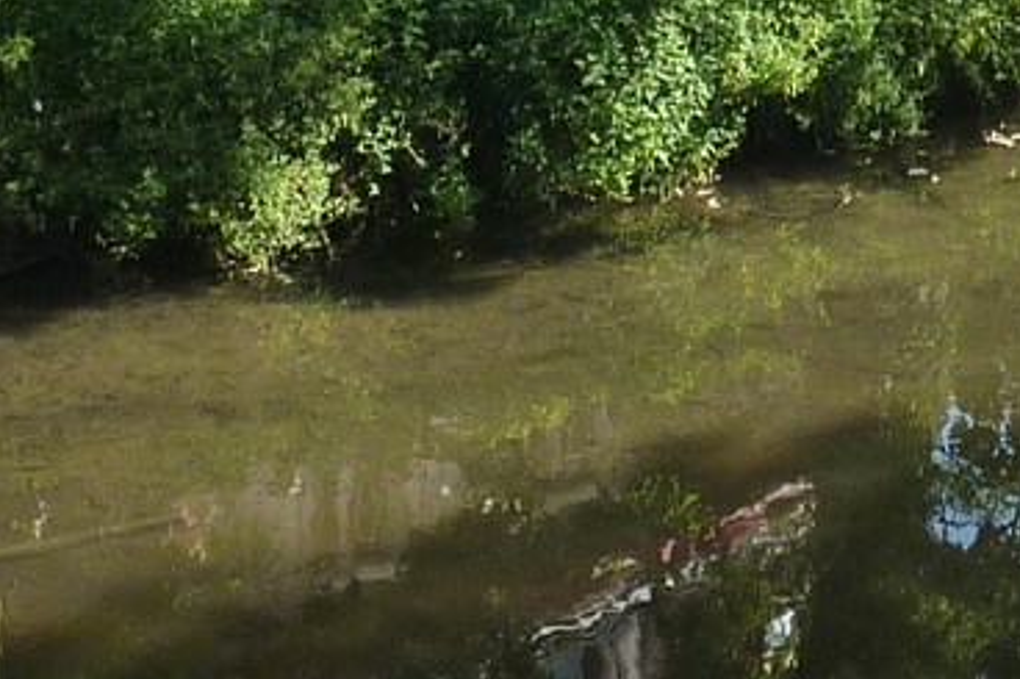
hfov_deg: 17.7
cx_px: 1012
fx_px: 3200
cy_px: -715
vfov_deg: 10.9
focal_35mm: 113
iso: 125
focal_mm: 4.1
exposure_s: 1/160
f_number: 4
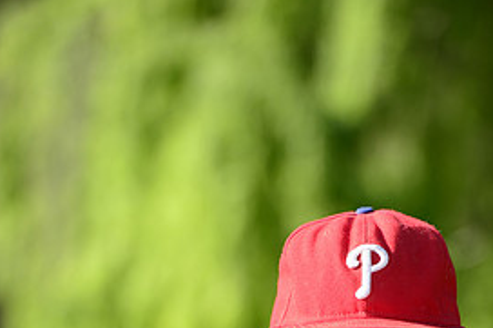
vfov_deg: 3.2
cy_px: 518
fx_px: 5830
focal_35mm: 426
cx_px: 343
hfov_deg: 4.8
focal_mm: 200
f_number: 5
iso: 200
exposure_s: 1/500
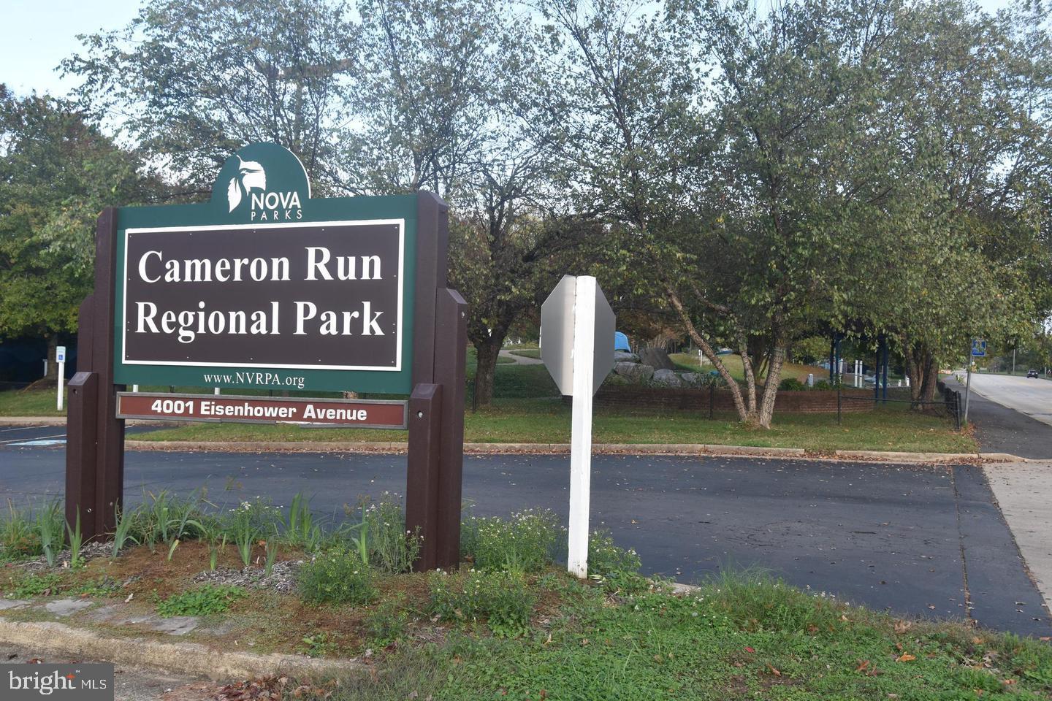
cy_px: 350
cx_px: 526
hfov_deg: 53.1
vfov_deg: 36.9
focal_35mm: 36
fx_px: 1052
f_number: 8
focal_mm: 24
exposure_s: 1/250
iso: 400
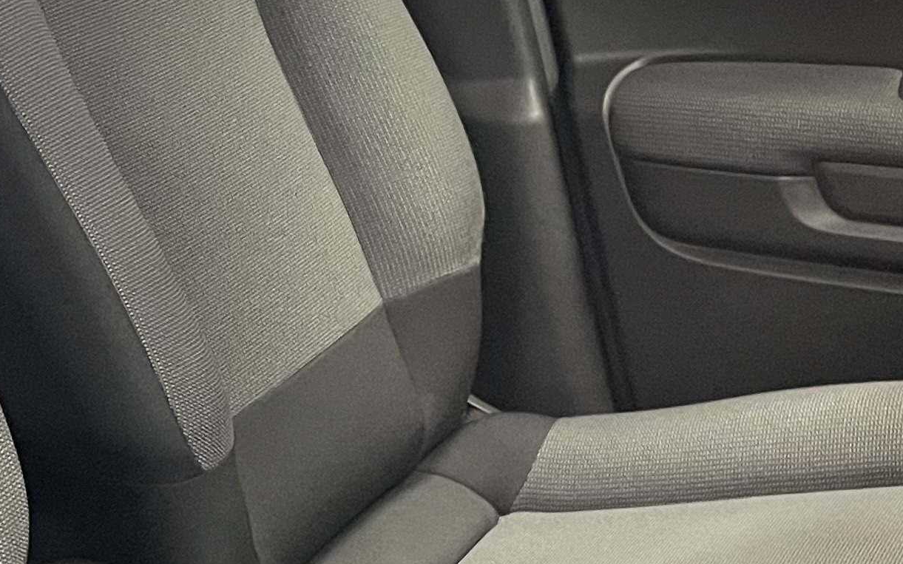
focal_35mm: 91
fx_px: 2239
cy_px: 377
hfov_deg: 22.2
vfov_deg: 14.3
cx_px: 87
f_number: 1.6
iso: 640
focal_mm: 4.2
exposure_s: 1/33
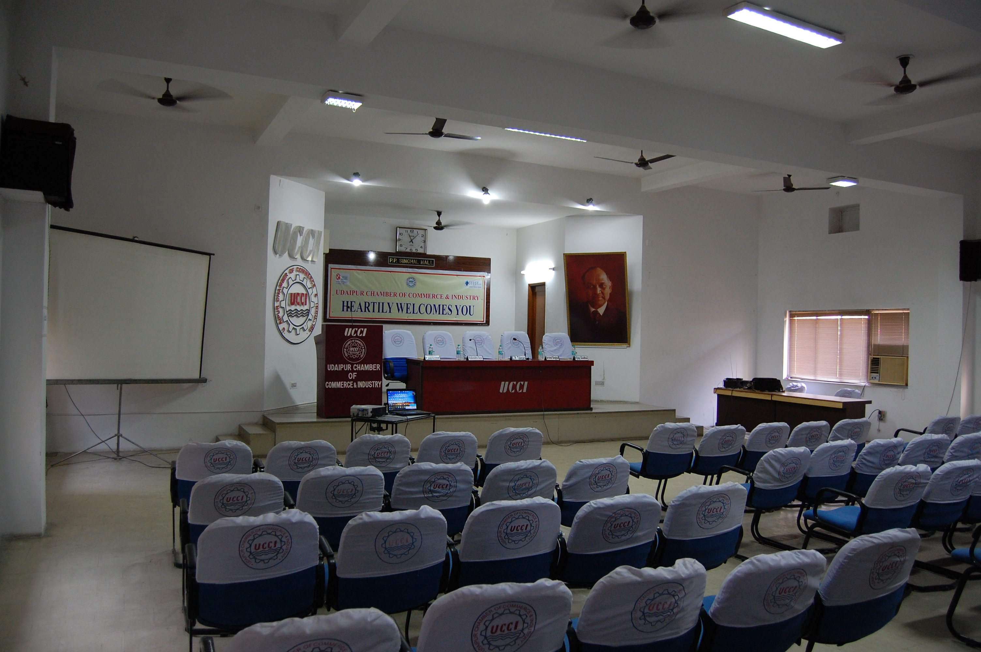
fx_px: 735
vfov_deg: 47.8
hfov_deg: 67.4
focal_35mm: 27
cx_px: 490
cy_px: 326
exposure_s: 1/30
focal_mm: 18
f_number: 3.5
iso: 640
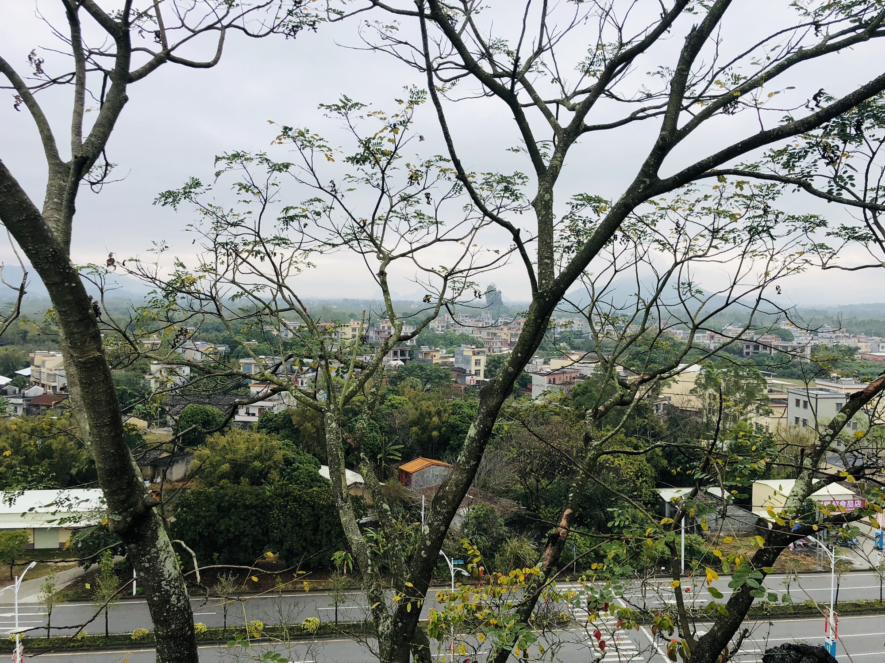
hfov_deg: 63.4
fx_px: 716
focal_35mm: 28
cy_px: 332
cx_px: 442
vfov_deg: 49.7
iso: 20
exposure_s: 1/340
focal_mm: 4
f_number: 1.8
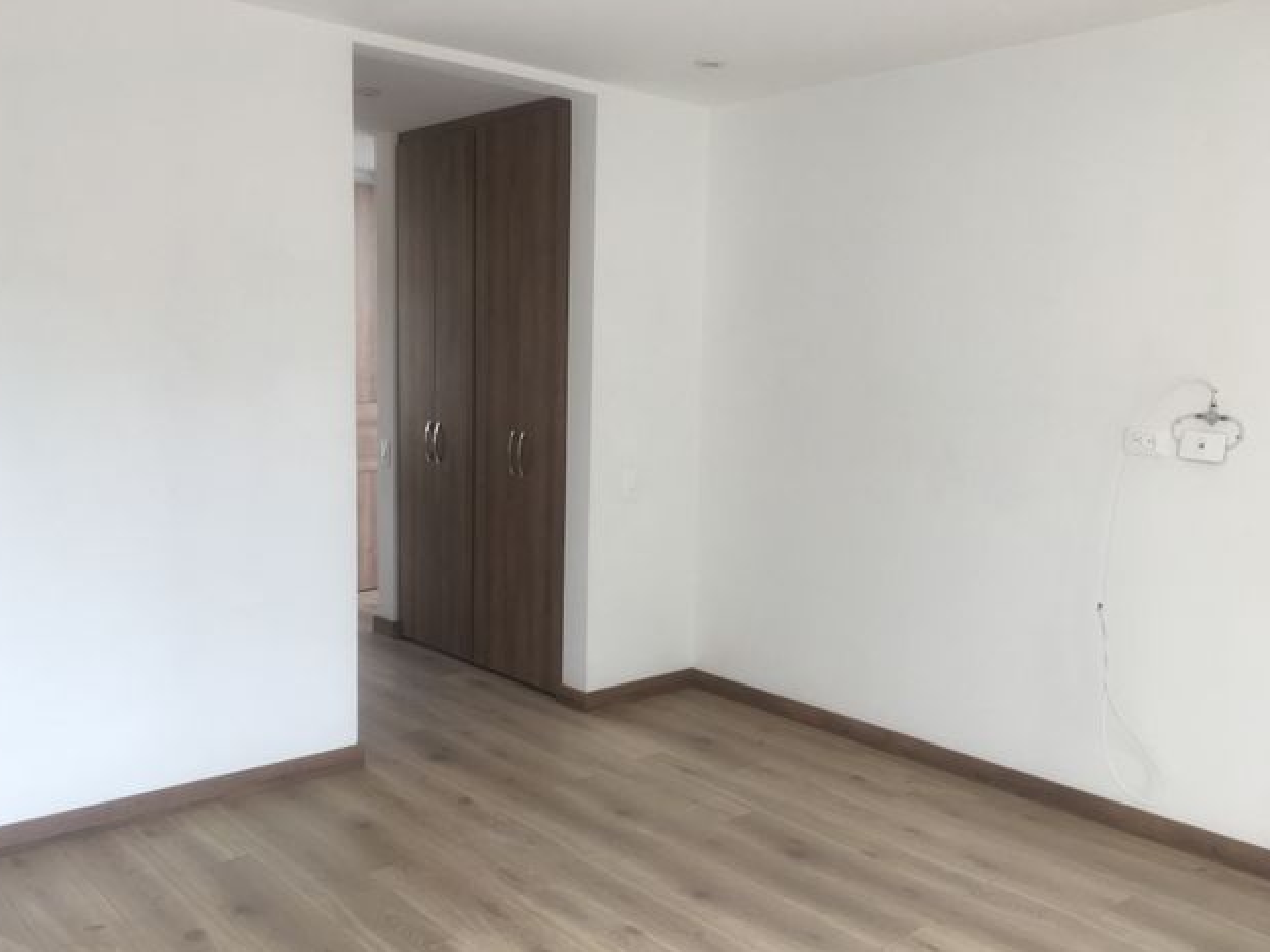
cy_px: 492
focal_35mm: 31
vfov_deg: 45.4
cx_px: 616
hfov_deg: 58.3
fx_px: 1137
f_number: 2.2
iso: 40
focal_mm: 4.15
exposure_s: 1/120
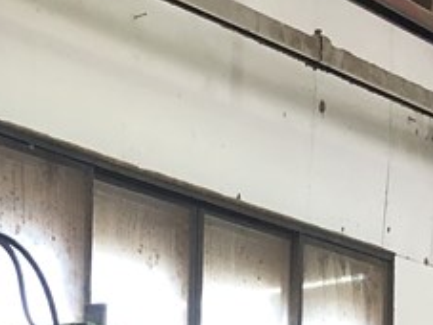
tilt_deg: -1.0
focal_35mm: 158
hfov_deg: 12.2
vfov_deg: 8.7
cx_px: -101
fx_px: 1975
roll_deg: -0.2
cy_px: 704
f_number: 1.8
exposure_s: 1/30
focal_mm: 3.99
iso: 32
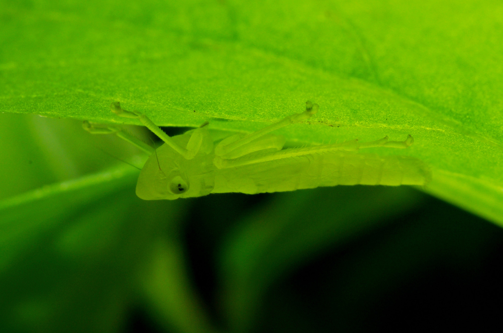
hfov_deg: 15.2
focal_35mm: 135
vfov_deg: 10.1
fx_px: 1882
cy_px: 166
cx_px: 252
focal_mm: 90
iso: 200
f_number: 11
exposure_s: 1/180
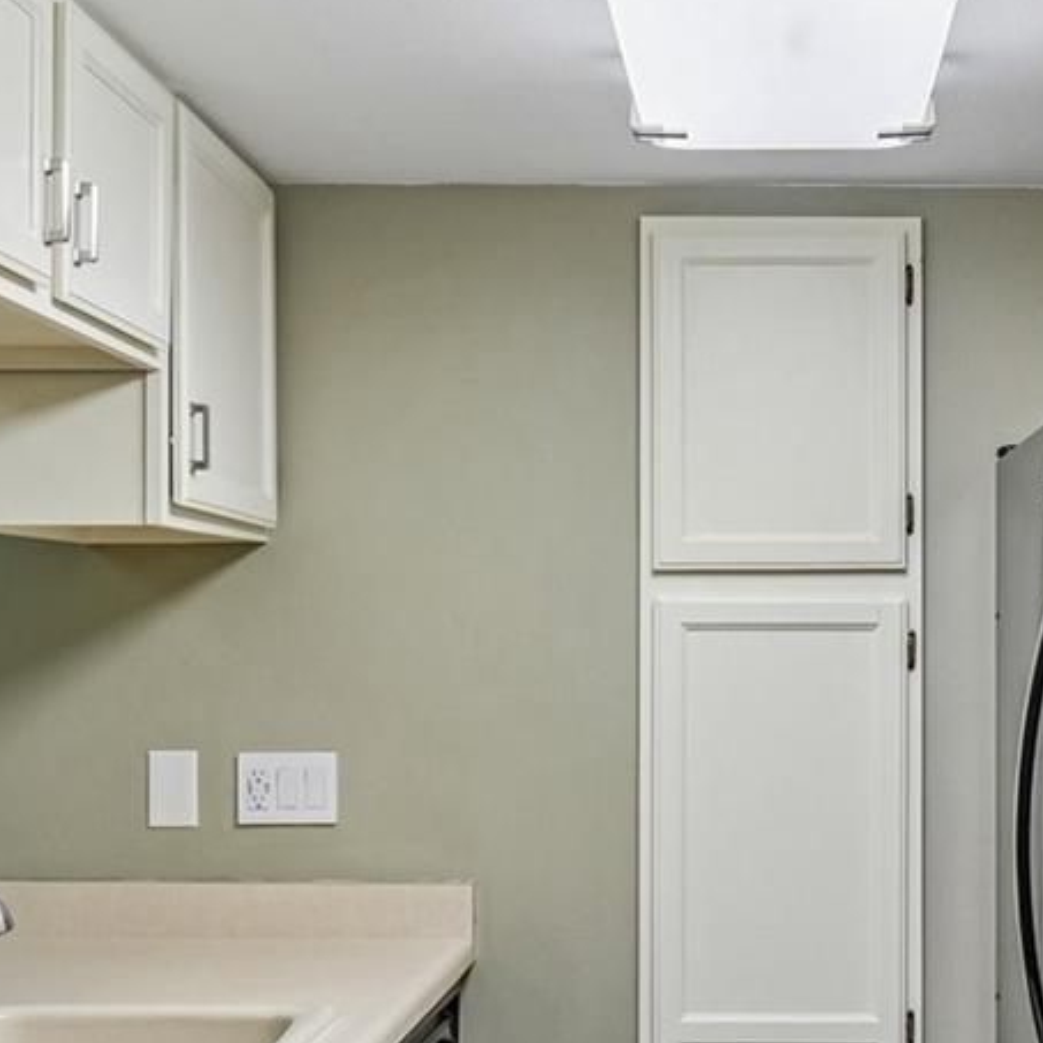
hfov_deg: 28.9
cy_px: 658
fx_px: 1994
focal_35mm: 58
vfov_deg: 29.2
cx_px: 774
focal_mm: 13
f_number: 8
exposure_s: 1/40
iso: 400
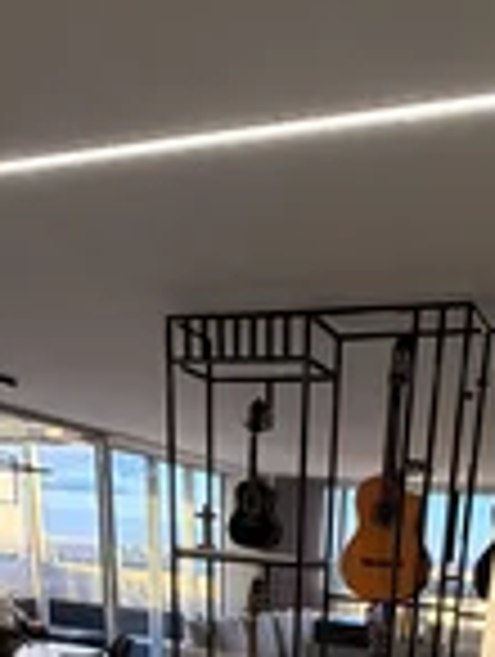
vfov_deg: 36.4
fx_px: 703
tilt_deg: -20.4
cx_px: 360
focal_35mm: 37
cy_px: 819
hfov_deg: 38.0
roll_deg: -4.5
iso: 160
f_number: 2.2
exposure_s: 1/120
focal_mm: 2.22
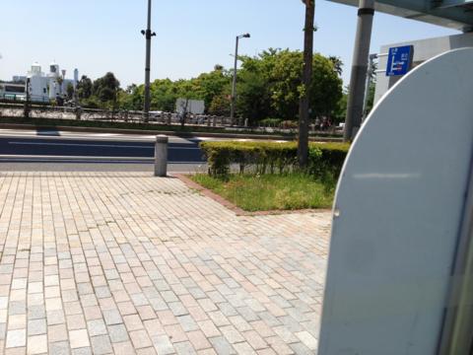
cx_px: 236
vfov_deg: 42.9
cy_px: 178
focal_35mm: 33
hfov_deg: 55.4
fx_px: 451
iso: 50
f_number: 2.4
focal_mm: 4.13
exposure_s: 1/1642
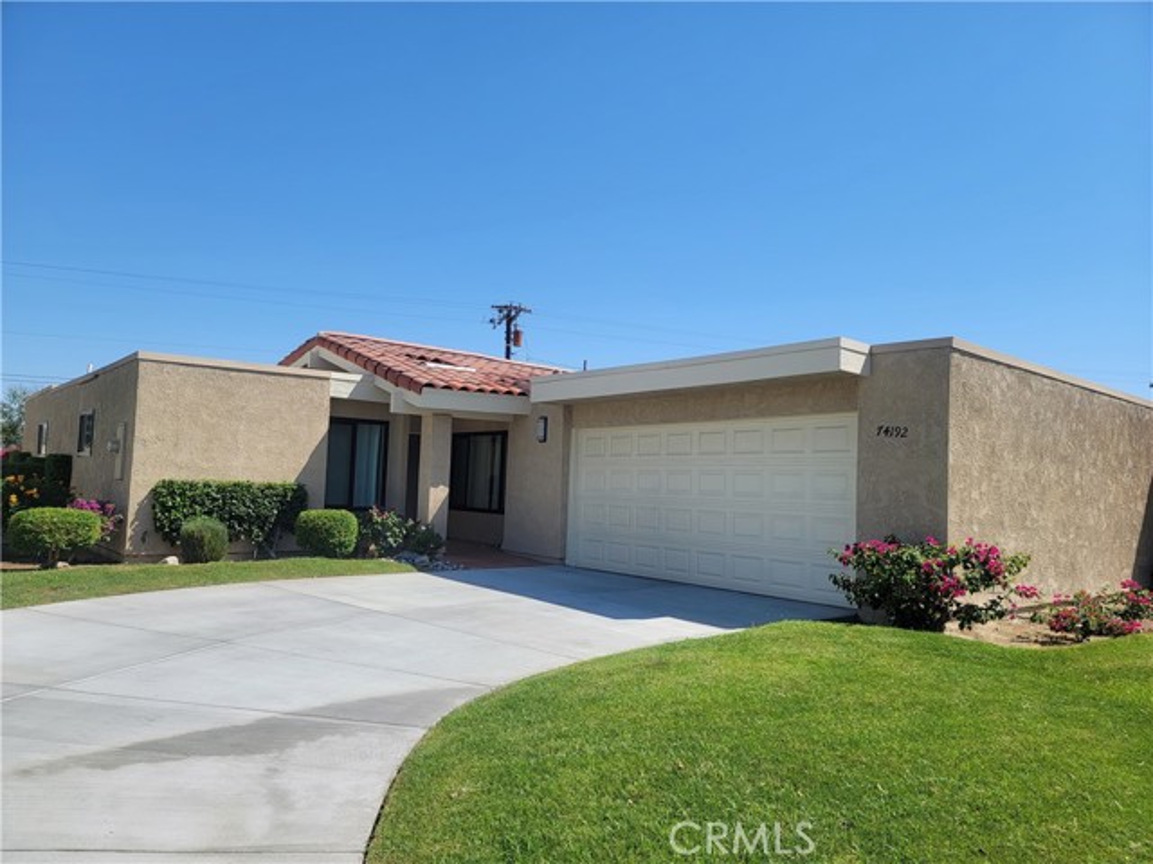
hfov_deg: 71.6
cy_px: 432
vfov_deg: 56.8
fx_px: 799
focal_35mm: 24
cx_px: 576
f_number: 1.8
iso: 16
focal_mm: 6.7
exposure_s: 1/1067
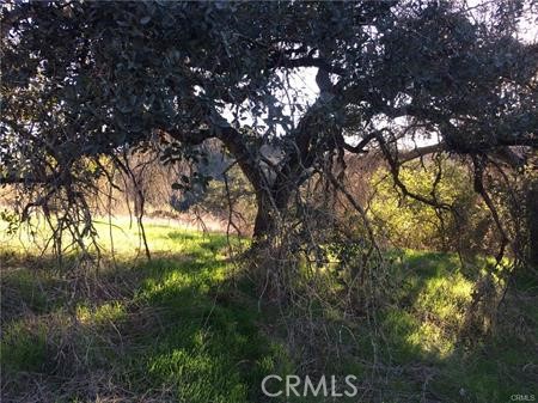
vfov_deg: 48.2
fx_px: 450
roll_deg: +8.3
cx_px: 269
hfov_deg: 61.7
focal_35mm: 29
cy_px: 202
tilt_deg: +1.4
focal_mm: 4.15
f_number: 2.2
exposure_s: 1/124
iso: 32
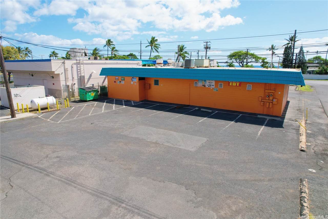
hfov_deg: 78.6
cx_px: 164
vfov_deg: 57.2
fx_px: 200
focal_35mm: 22
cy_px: 110
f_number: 2.8
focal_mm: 8.38
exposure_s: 1/2000
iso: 150
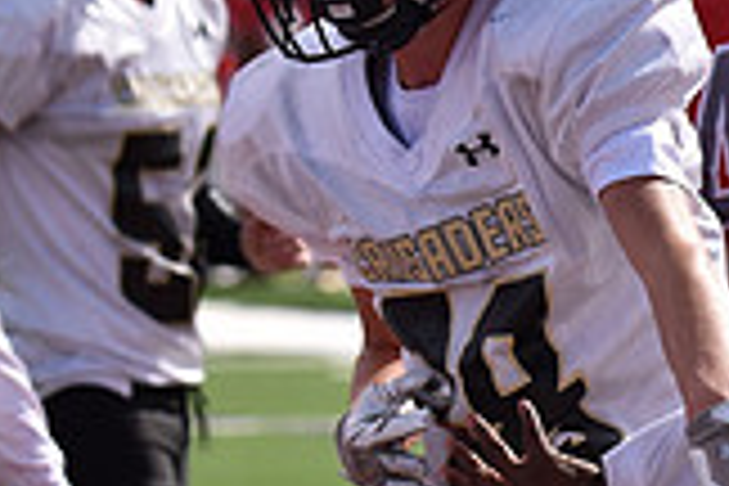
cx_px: 1174
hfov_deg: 3.8
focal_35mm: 537
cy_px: 182
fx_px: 10873
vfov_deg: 2.6
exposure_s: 1/4000
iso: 720
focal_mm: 150
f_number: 5.6
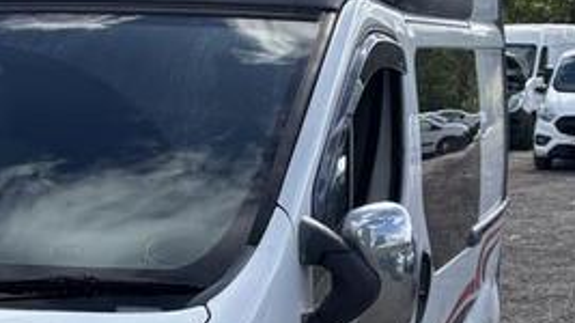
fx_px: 1448
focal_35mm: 95
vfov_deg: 12.6
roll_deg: +0.4
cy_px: 334
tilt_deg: -12.9
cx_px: -37
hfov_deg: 21.5
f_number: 1.6
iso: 50
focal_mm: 5.96
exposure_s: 1/2747
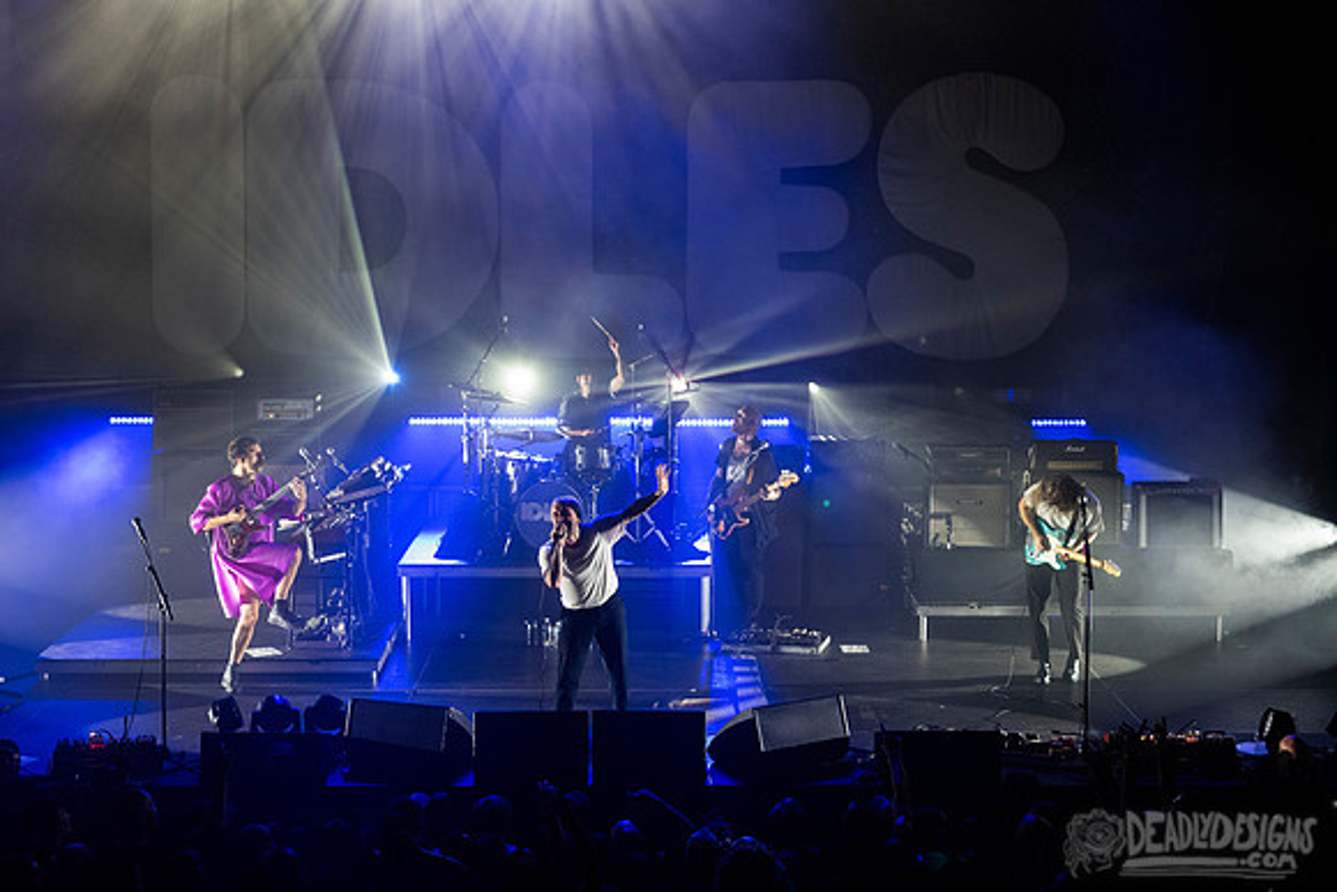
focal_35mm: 56
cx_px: 668
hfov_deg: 35.6
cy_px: 446
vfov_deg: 24.2
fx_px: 2080
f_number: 3.2
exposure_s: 1/640
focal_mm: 56
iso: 2500
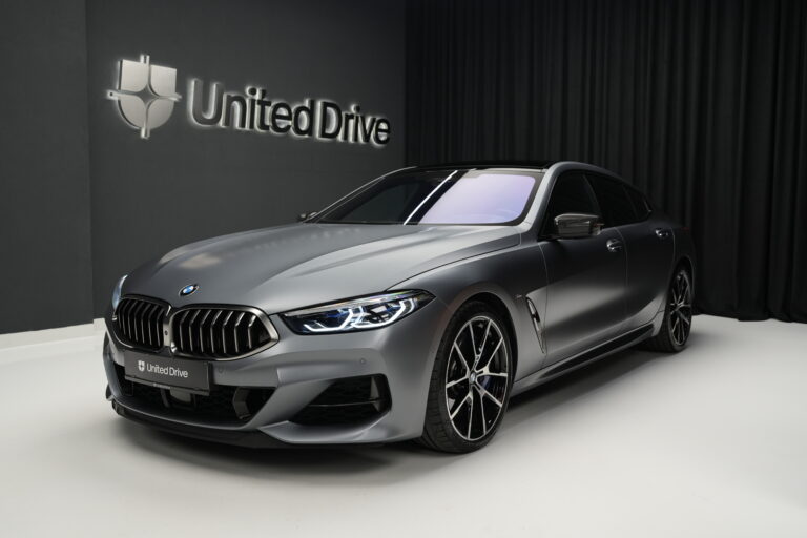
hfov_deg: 54.4
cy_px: 269
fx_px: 785
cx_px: 404
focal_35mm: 35
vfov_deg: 37.9
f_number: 4
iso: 1250
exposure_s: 1/60
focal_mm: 35
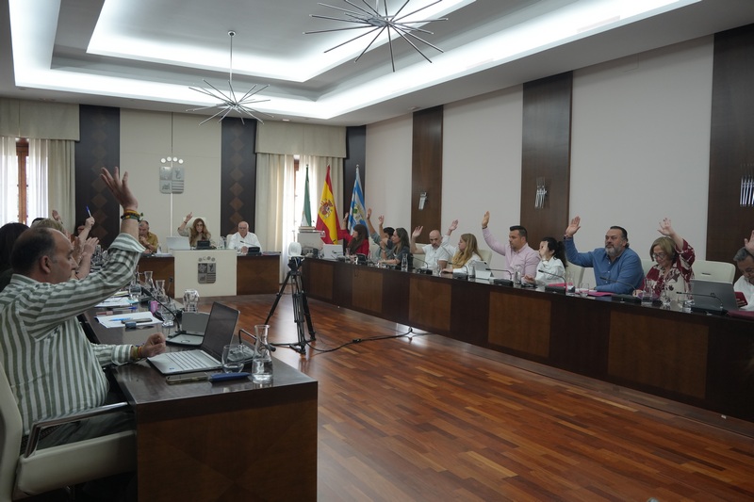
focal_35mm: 28
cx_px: 377
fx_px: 586
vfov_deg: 46.4
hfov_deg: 65.5
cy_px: 251
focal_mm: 28
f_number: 4.5
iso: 1600
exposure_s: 1/160
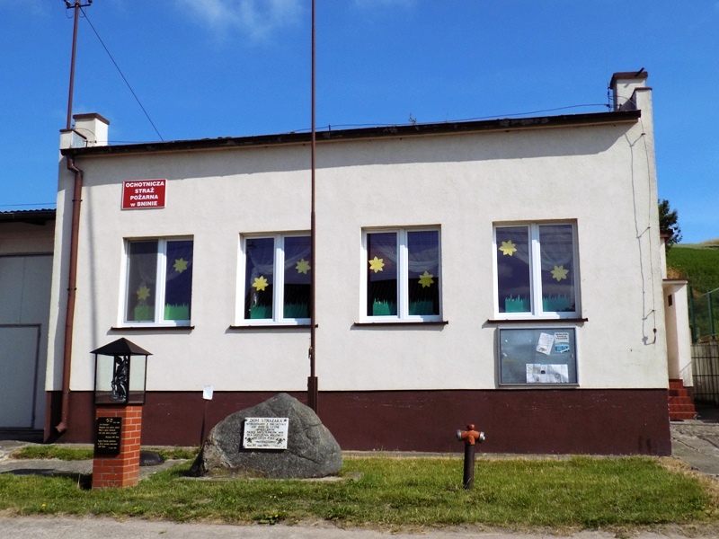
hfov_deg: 54.0
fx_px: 706
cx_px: 360
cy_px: 270
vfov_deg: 41.8
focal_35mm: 34
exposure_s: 1/200
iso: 80
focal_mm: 6.1
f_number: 10.9
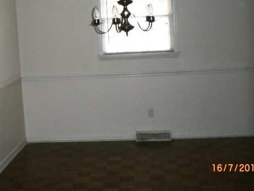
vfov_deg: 27.3
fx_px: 389
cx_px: 105
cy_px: 62
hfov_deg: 36.1
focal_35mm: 53
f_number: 3.1
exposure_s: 1/60
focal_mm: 6.3
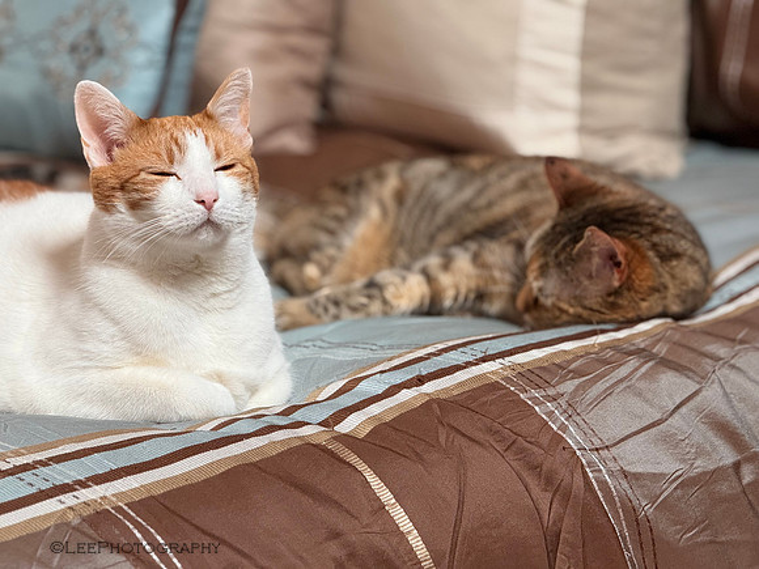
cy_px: 284
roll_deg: +0.8
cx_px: 380
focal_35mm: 120
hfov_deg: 16.4
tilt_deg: -12.8
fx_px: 2631
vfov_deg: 12.3
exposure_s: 1/72
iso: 320
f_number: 2.8
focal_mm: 15.66
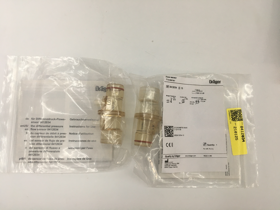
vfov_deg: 48.2
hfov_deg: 61.7
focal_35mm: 29
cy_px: 105
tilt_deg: -82.4
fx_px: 235
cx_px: 140
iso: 32
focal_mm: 4.15
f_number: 2.2
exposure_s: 1/33
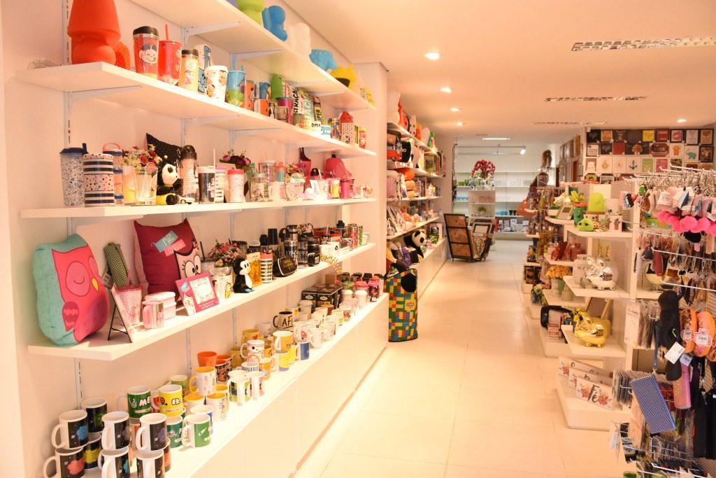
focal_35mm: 27
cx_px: 358
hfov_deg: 67.4
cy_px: 239
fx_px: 537
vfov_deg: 47.9
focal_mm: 18
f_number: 6.3
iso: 2000
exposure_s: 1/125
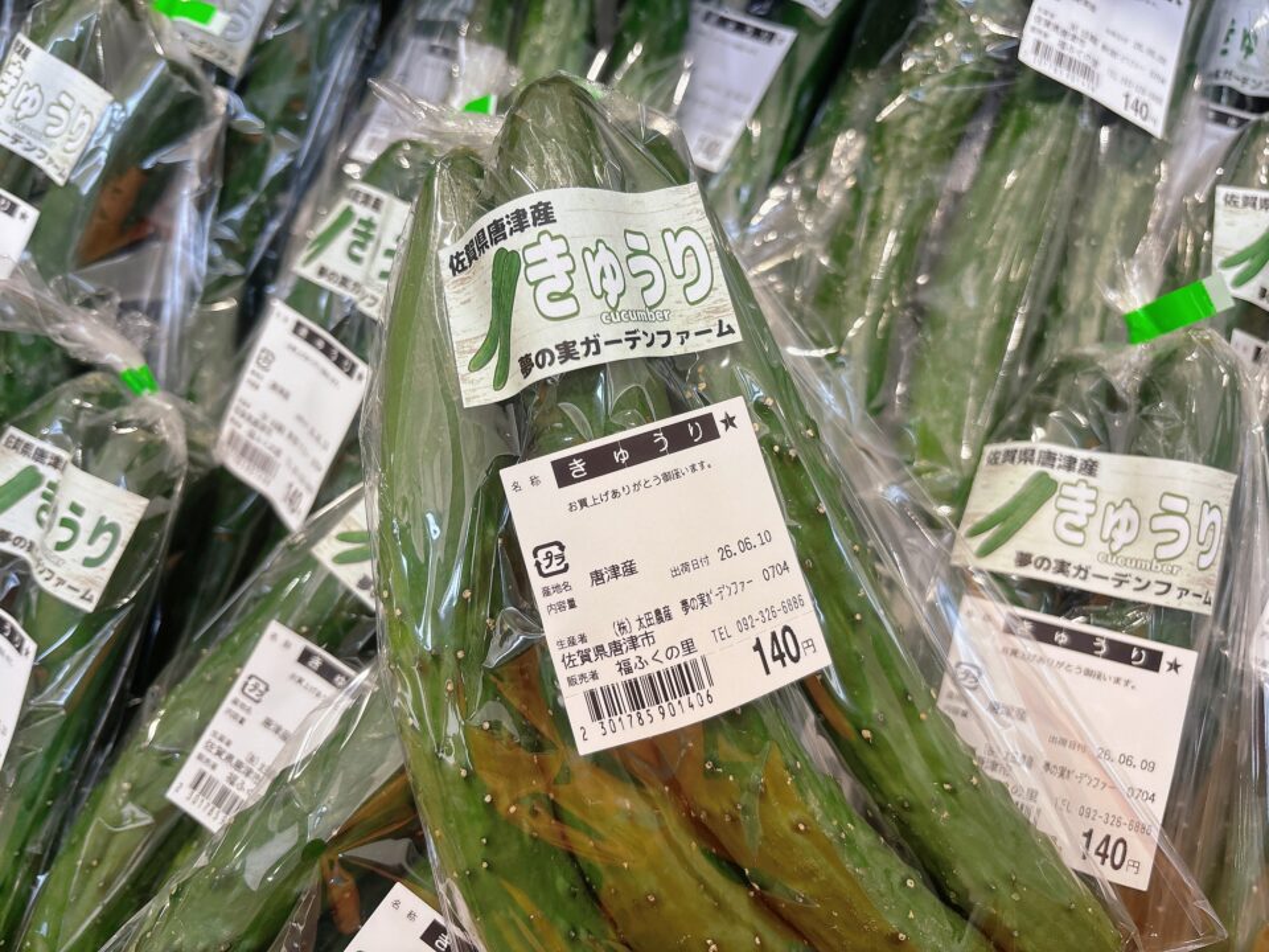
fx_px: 953
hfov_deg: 67.3
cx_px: 634
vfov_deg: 53.1
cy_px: 476
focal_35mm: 26
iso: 80
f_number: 1.6
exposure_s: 1/60
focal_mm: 5.96
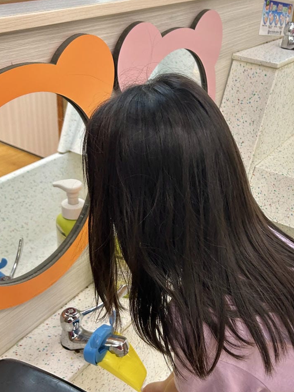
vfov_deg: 42.9
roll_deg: -4.4
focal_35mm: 44
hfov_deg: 32.4
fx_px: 498
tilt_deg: -30.0
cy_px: 220
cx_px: 211
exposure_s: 1/120
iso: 100
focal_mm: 5.7
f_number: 1.5
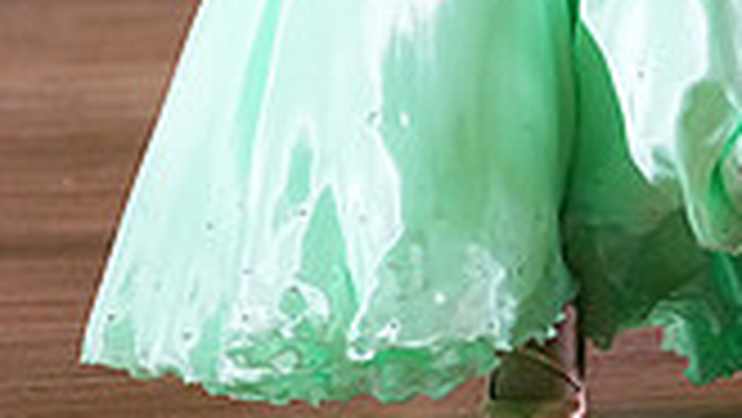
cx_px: 681
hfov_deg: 4.5
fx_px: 9350
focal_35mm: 475
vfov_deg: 2.5
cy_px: -706
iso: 6400
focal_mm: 129
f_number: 5
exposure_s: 1/400
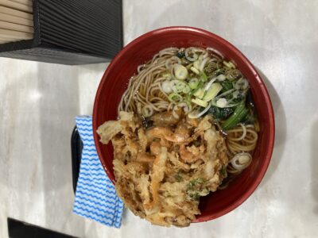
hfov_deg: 63.4
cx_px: 159
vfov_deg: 49.7
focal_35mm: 28
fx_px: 257
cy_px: 119
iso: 64
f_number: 1.8
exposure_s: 1/100
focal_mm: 3.99
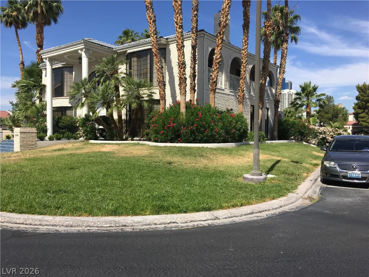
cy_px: 138
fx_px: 309
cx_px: 184
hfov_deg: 61.7
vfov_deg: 48.2
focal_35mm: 29
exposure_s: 1/1789
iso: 25
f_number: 2.2
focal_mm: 4.15
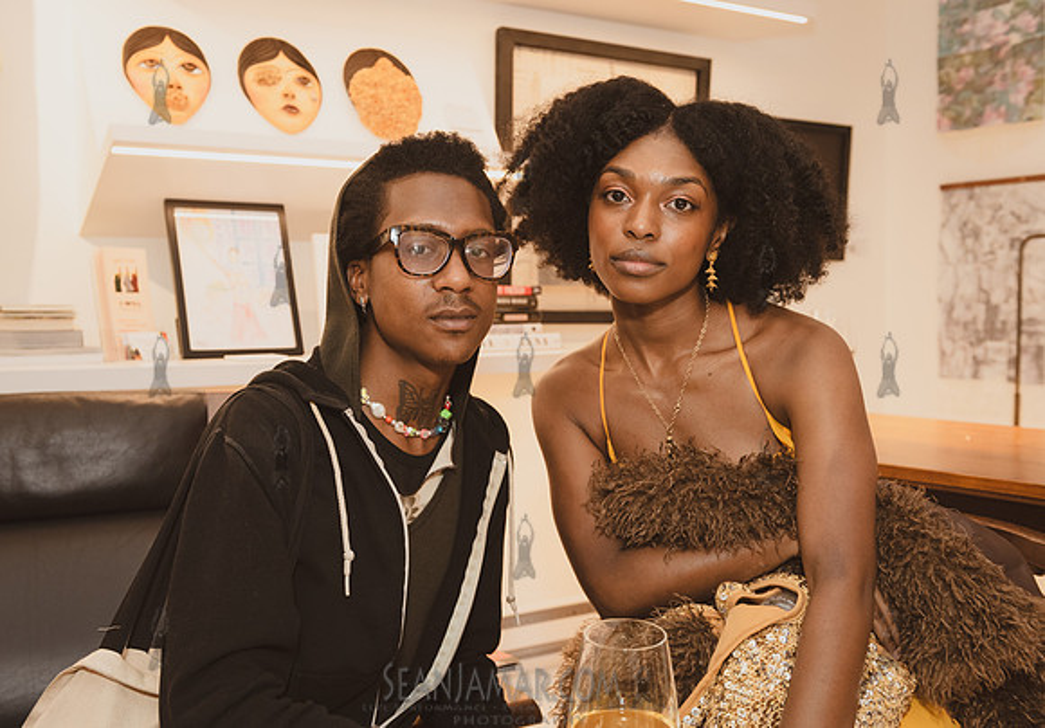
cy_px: 364
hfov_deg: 50.6
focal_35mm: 38
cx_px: 500
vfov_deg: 36.5
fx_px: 1104
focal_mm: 35
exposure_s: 1/250
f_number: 4
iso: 1600
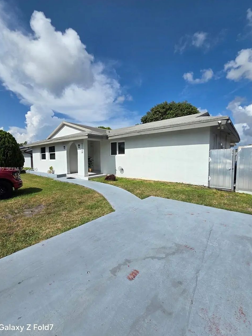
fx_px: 136
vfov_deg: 102.1
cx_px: 117
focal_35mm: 14
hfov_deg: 85.5
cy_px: 169
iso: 50
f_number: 2.2
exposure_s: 1/4926
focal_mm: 2.2
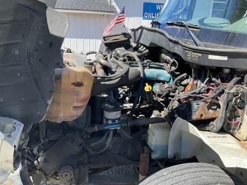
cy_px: 91
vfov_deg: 46.8
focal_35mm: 30
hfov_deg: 60.0
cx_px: 124
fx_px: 214
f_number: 1.8
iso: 25
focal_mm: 3
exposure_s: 1/524
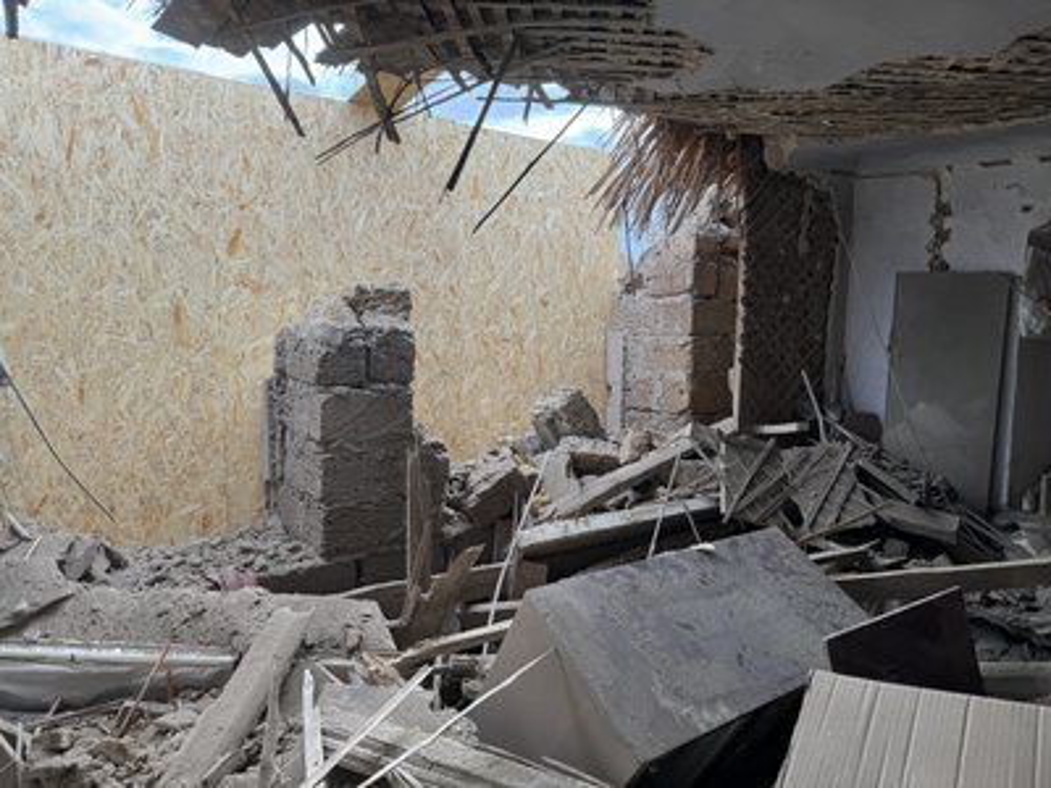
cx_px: 526
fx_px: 729
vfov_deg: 56.8
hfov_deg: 71.6
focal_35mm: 24
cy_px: 394
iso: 80
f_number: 1.78
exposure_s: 1/433
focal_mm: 6.86
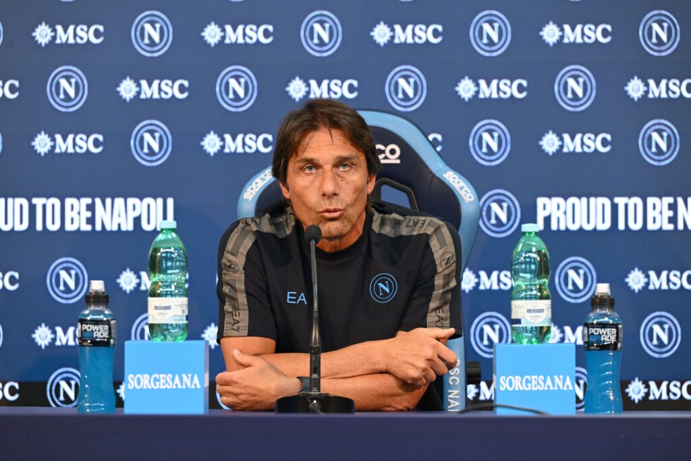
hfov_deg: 14.7
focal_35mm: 140
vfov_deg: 9.8
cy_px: 230
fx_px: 2687
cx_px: 346
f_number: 4
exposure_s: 1/250
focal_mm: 140
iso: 3200
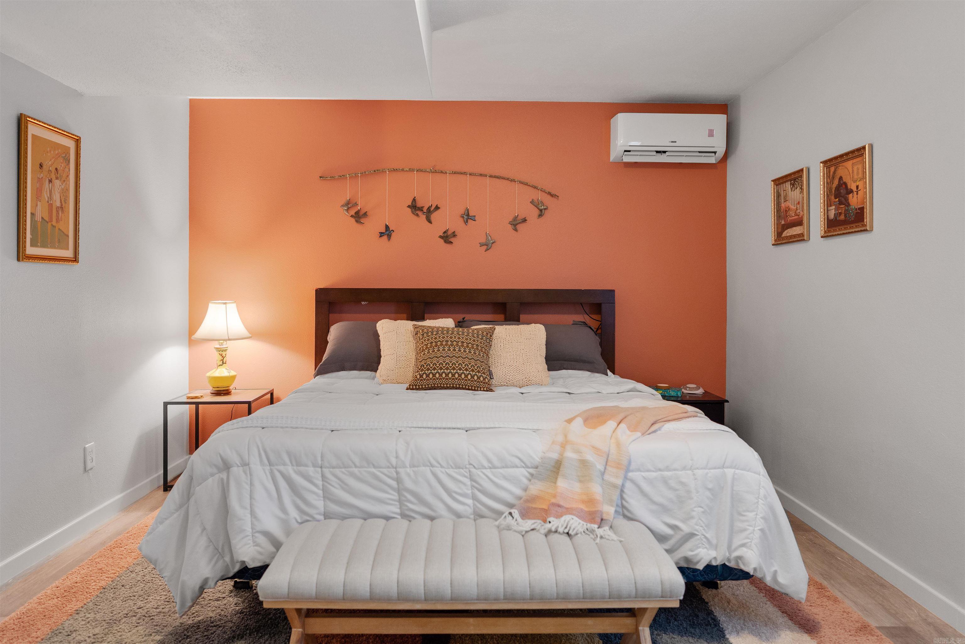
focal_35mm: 24
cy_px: 322
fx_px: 643
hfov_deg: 73.7
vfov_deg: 53.1
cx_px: 482
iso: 640
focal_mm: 24
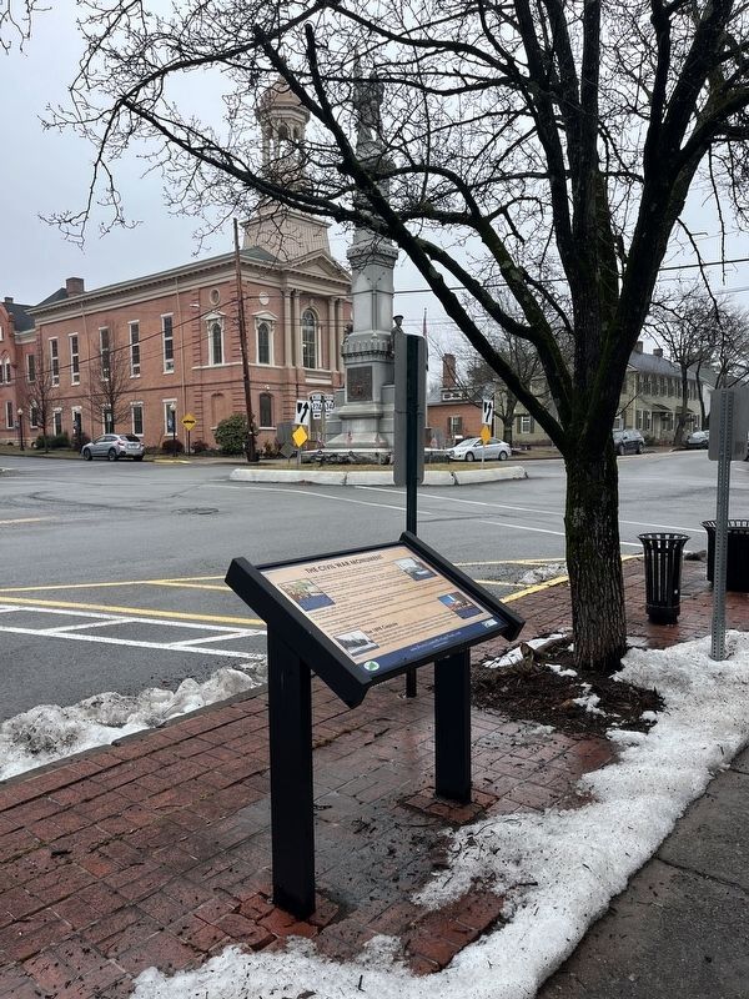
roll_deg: +1.2
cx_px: 374
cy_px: 500
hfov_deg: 53.1
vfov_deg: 67.3
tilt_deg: -3.5
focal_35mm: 26
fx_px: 750
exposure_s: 1/1009
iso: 50
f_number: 1.6
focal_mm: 5.1
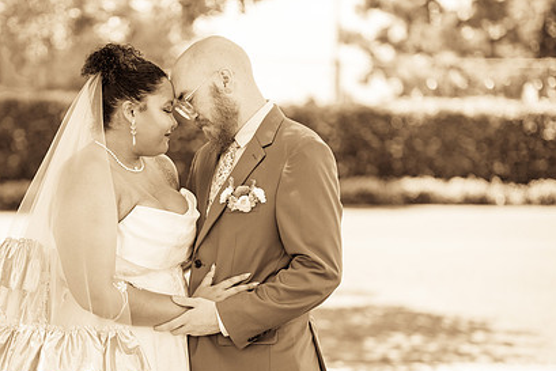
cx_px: 172
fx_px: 1174
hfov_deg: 26.4
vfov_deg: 17.9
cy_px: 242
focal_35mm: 76
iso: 200
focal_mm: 50
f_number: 1.2
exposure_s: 1/2500
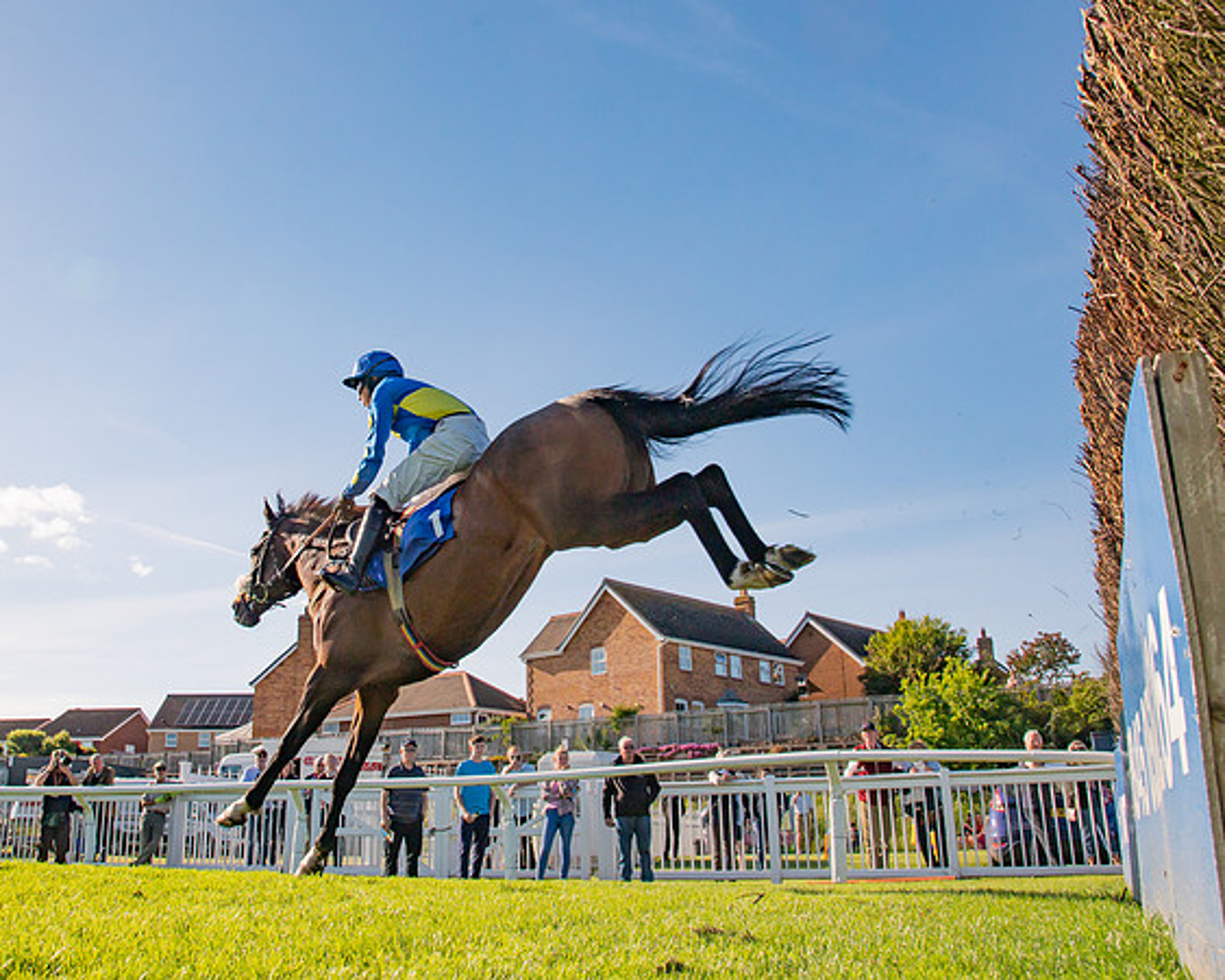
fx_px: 1232
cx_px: 468
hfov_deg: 52.4
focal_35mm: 34
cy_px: 386
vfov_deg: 43.1
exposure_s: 1/2500
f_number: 8
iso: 500
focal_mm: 24
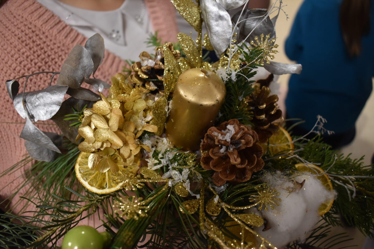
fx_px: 312
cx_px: 187
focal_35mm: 30
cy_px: 124
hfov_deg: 61.9
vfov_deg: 43.6
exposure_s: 1/60
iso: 1000
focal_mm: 20
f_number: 3.8
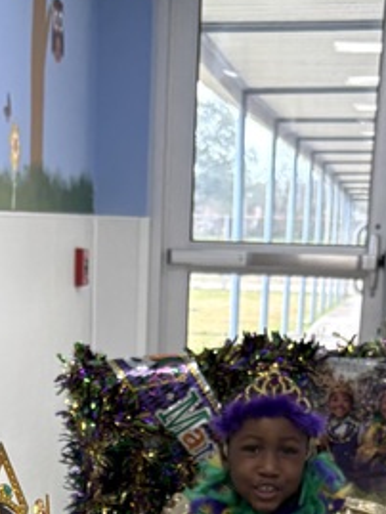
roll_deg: -0.7
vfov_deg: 17.3
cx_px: 130
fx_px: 1471
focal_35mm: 99
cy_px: 827
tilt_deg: -21.3
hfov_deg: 14.9
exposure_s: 1/120
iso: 125
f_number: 1.6
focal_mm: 5.96
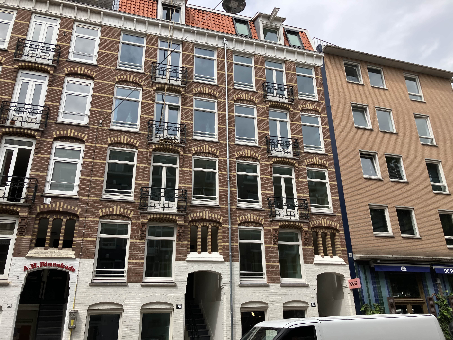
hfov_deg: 63.4
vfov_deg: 49.7
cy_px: 170
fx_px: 366
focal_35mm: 28
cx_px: 226
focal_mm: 4
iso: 32
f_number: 1.8
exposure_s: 1/1350
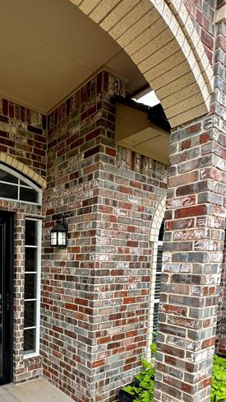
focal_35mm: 24
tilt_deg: -4.3
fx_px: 255
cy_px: 283
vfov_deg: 72.8
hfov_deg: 44.9
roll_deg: -0.9
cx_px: 39
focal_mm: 2.22
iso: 40
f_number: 2.2
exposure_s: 1/199
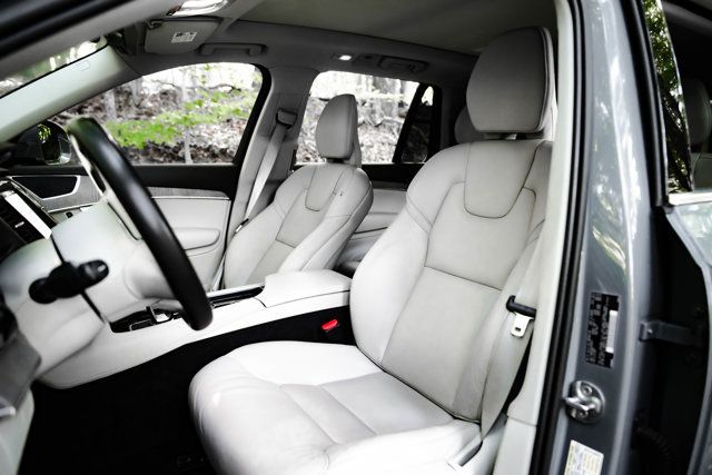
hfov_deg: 73.7
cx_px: 356
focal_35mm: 24
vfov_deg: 53.2
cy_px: 238
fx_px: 475
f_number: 2.8
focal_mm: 24
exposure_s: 1/200
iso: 1600
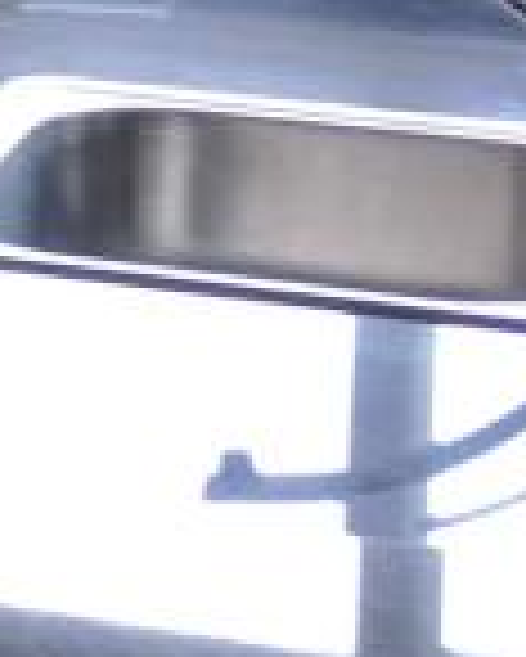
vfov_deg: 9.6
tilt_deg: -6.7
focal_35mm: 198
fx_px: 3849
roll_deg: +0.6
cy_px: -220
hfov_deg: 7.0
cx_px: -1083
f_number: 2.2
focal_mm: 4.15
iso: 25
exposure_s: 1/40
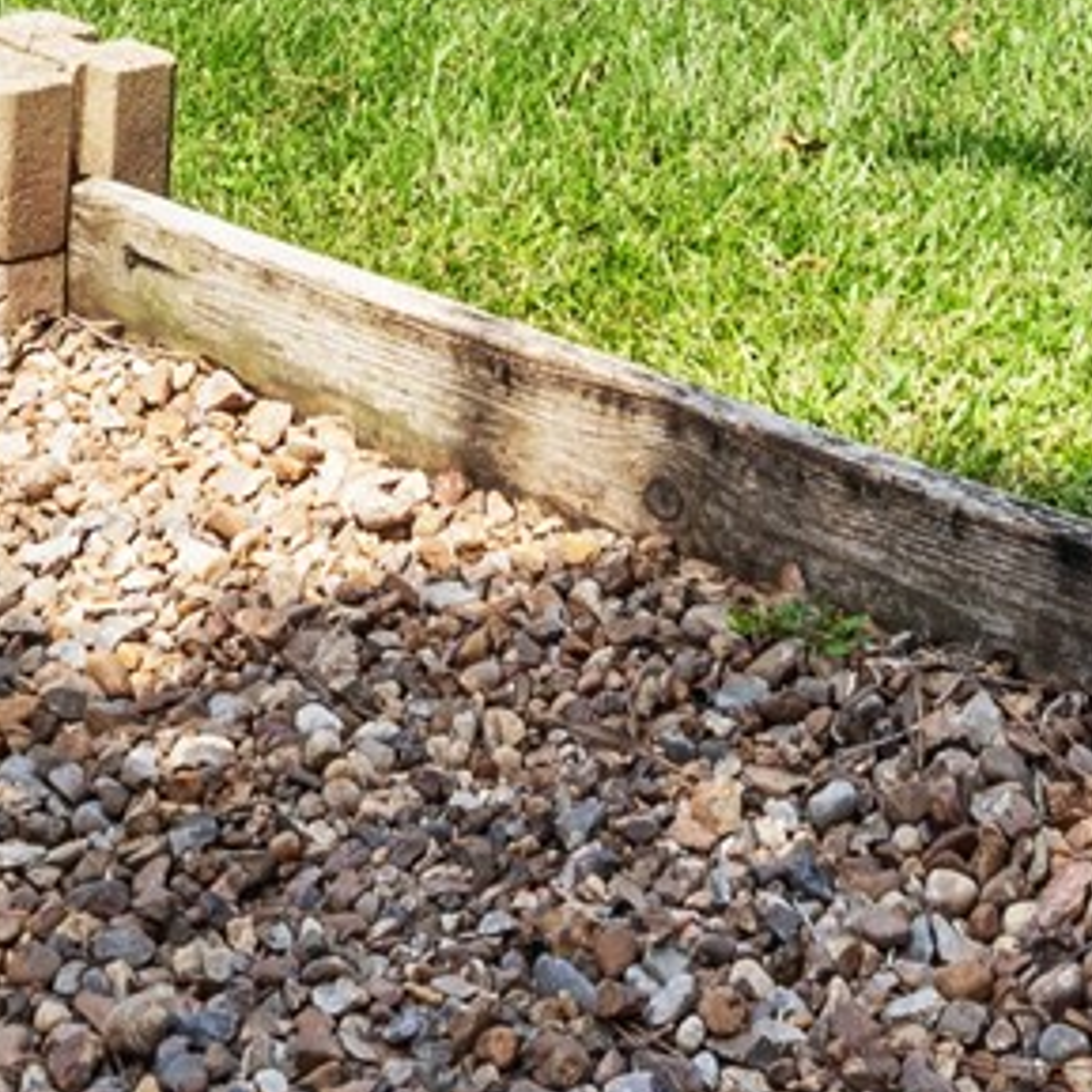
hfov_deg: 17.1
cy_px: -1315
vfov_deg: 13.6
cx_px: 561
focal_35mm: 102
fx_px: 3640
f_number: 11
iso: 100
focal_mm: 16
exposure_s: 1/80
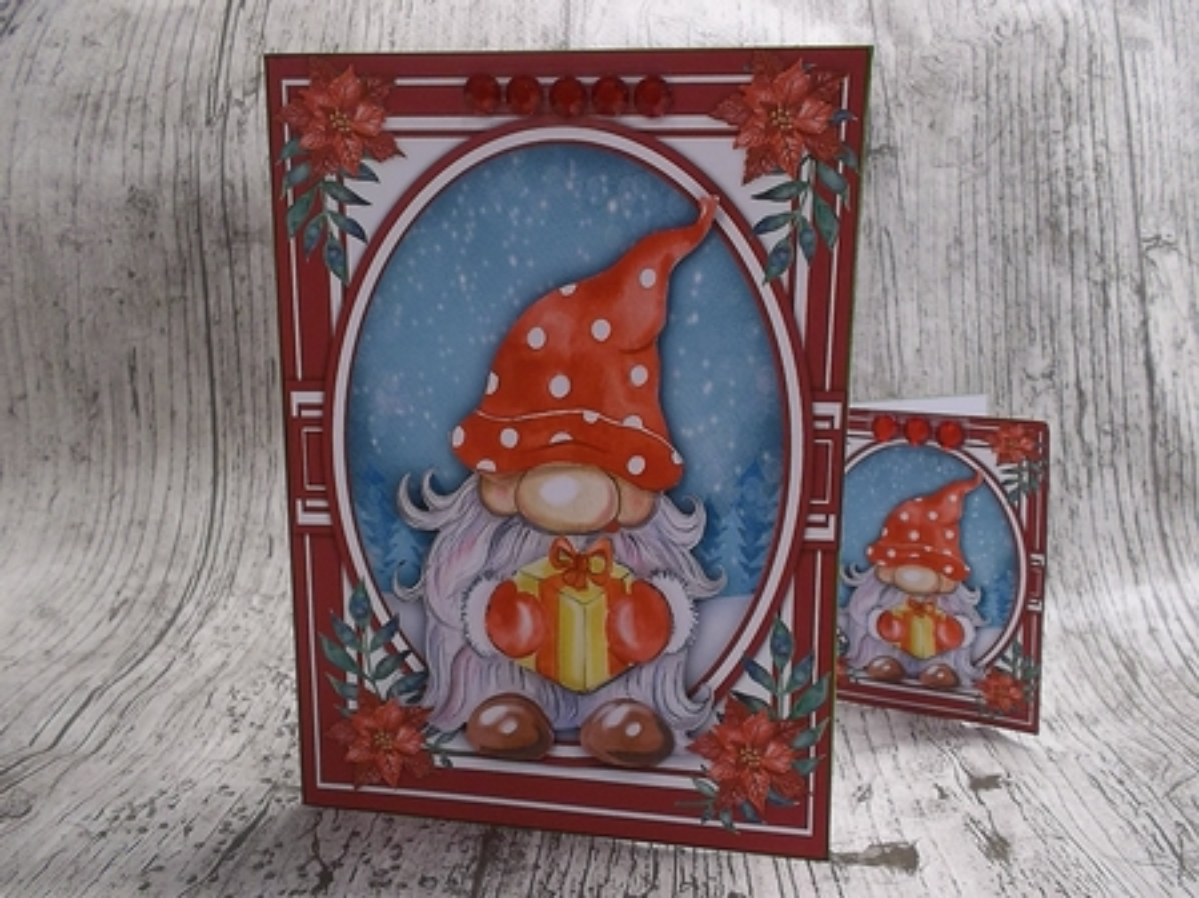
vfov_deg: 48.2
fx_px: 1004
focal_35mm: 29
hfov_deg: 61.7
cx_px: 600
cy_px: 449
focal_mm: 4.1
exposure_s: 1/30
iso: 134
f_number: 3.3
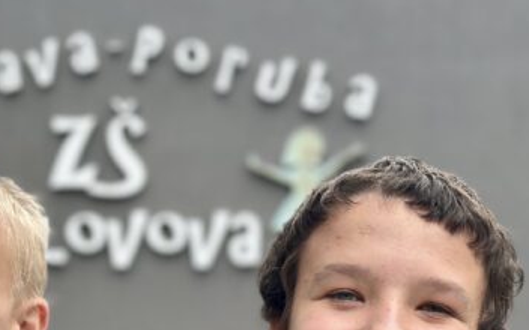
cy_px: 369
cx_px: 129
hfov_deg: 18.6
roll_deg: -1.7
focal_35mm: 111
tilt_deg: +6.0
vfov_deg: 11.6
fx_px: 1600
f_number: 1.78
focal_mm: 6.86
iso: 80
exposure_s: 1/1305
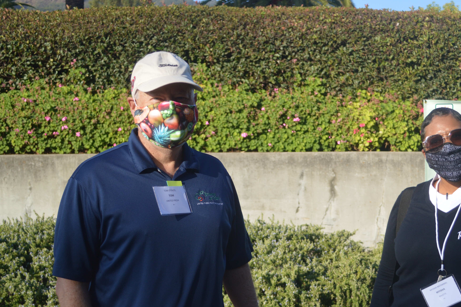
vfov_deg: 26.3
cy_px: 200
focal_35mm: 51
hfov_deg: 38.4
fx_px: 652
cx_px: 315
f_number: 4
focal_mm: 22
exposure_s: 1/500
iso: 100
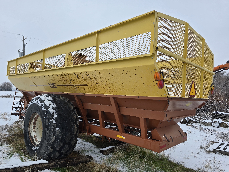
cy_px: 91
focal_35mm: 25
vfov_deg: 54.8
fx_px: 165
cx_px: 108
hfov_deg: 69.3
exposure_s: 1/521
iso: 12
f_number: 1.7
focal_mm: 6.3
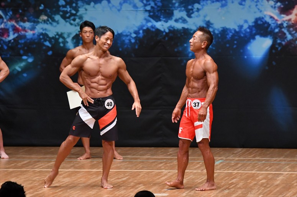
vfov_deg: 4.8
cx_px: 148
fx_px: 2350
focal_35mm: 285
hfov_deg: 7.2
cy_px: 98
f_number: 5.6
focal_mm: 190
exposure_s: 1/400
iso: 6400
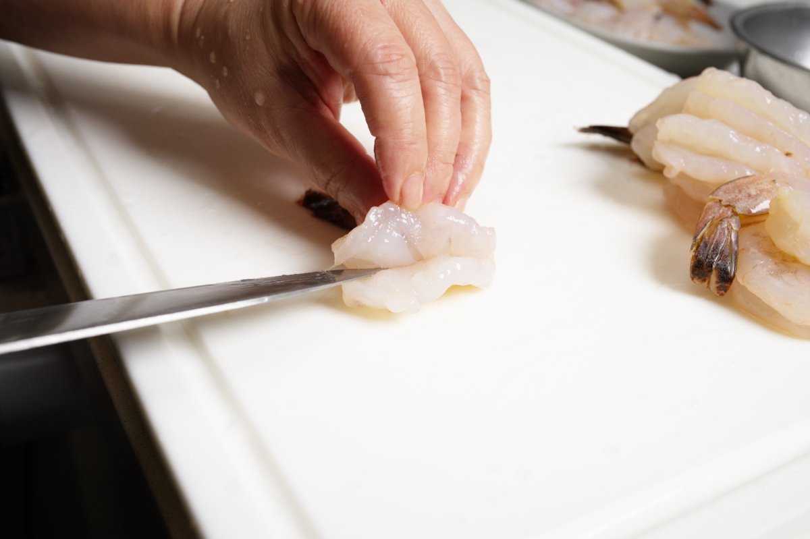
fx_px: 900
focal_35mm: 40
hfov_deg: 48.5
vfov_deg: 33.4
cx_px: 405
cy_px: 270
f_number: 8
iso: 1000
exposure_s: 1/1000
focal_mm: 40
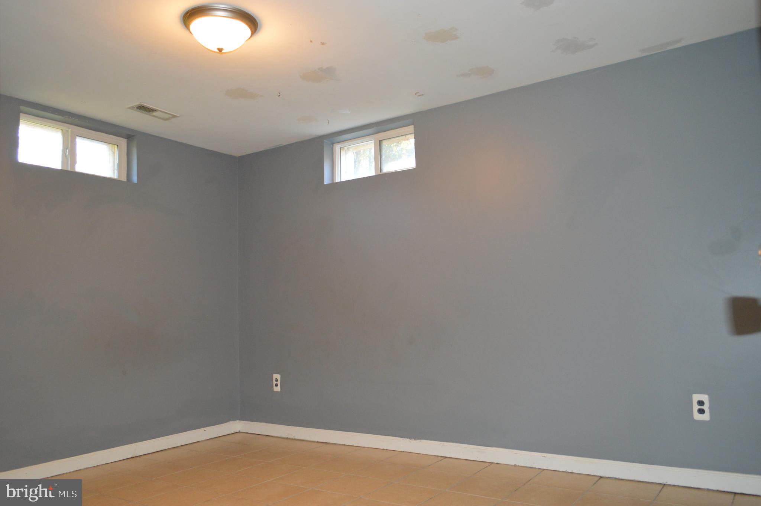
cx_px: 380
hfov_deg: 67.4
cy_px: 253
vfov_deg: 47.8
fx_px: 570
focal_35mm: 27
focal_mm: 18
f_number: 3.5
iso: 800
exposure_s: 1/60
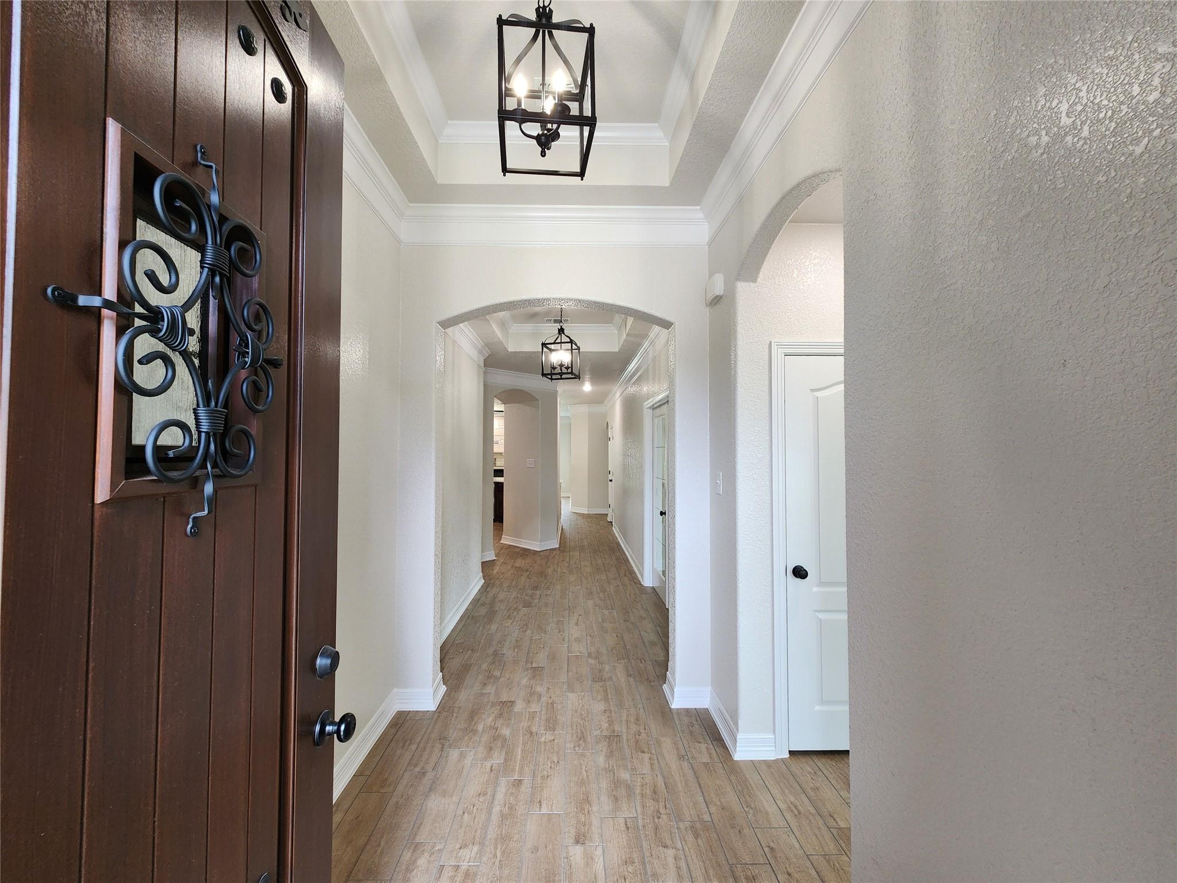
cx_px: 588
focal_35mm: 13
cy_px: 442
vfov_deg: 89.9
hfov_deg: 106.2
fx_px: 442
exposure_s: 1/60.2
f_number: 2.2
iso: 160
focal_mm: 2.2
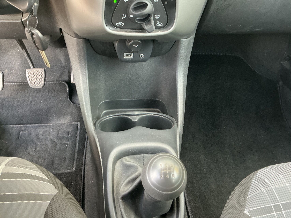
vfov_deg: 48.2
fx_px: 244
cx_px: 146
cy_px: 109
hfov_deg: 61.7
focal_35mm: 29
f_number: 1.8
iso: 200
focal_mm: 3
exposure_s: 1/60
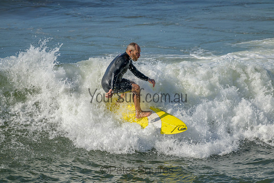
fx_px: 6090
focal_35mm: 800
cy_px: 92
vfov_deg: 1.7
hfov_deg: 2.6
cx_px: 137
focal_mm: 800
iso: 640
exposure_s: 1/2000
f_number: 11
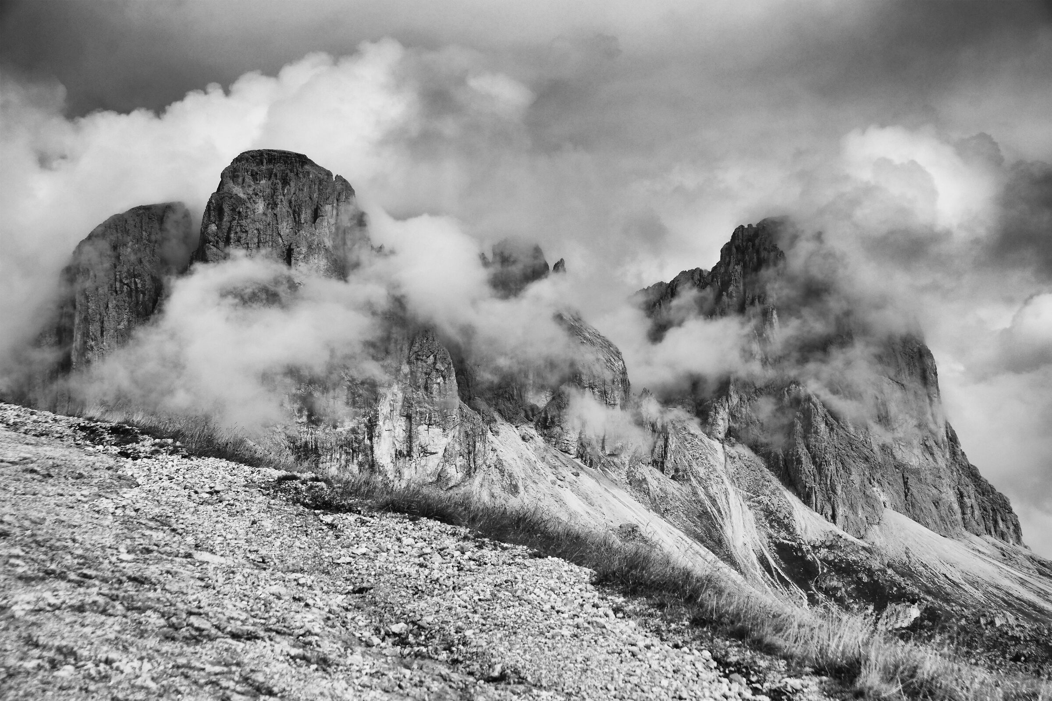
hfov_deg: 43.6
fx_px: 1315
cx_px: 526
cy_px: 350
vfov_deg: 29.9
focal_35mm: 45
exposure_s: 1/1600
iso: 200
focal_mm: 45
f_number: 8
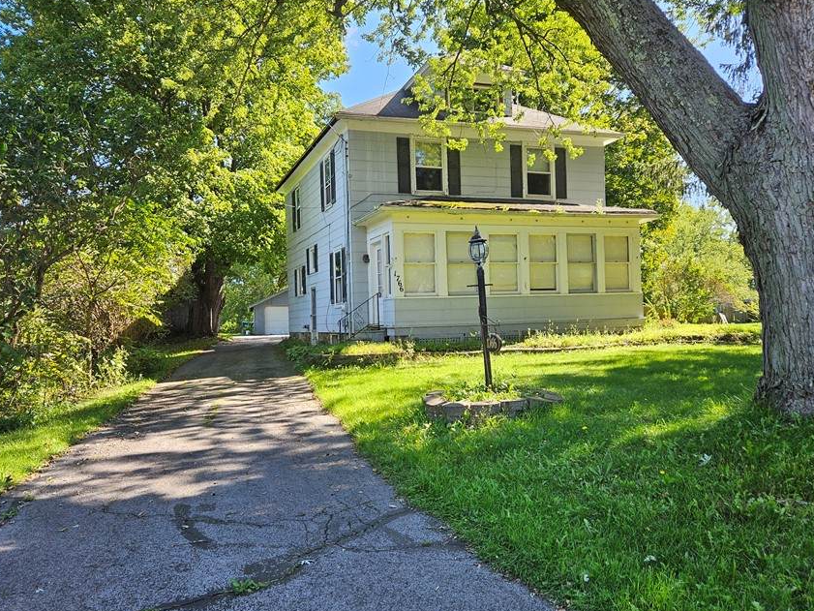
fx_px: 659
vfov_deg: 49.7
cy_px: 315
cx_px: 404
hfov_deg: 63.4
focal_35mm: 28
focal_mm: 5.4
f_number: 1.8
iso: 25
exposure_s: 1/230
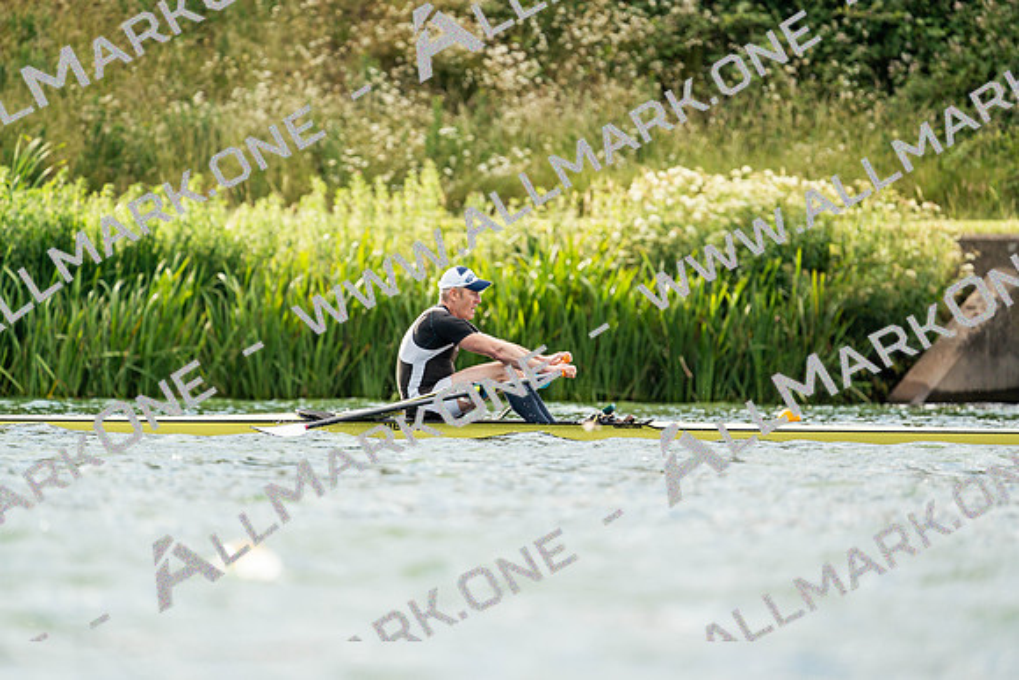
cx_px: 510
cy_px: 340
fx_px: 16987
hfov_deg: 3.4
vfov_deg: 2.3
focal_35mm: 600
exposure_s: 1/2000
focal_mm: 600
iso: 640
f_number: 6.3
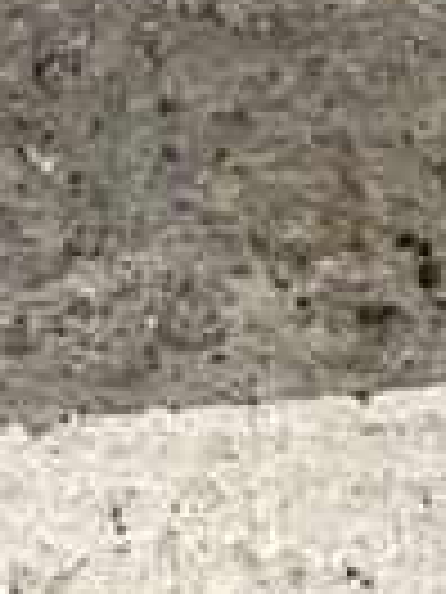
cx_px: -554
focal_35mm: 202
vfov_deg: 7.9
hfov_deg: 7.0
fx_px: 3470
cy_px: 2020
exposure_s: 1/33
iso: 400
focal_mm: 5.1
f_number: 1.6
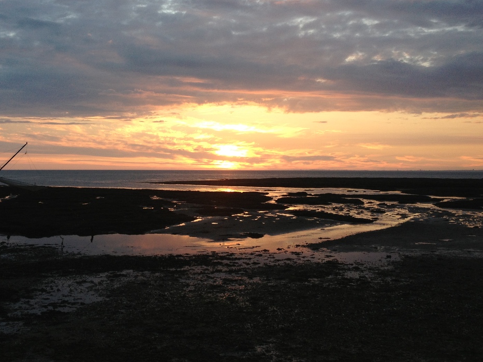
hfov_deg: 41.8
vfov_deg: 32.1
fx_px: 628
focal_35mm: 45
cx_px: 187
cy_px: 139
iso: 50
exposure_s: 1/225
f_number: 2.4
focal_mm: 4.28
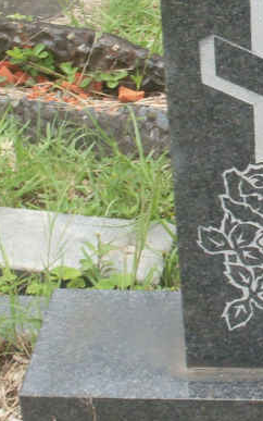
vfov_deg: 16.7
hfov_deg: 10.2
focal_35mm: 124
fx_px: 1422
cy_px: 75
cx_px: 410
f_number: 8.4
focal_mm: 6.3
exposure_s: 1/90
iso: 80
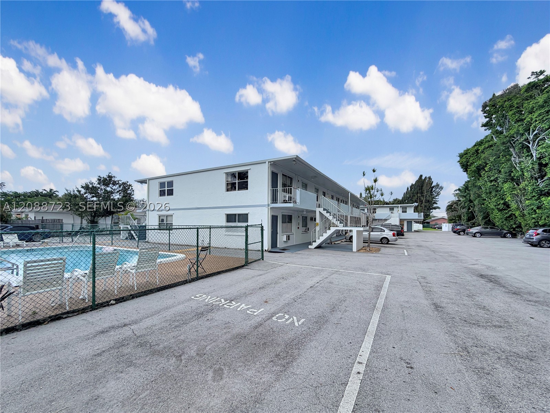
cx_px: 275
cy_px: 206
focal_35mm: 14
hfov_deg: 102.1
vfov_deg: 85.7
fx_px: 222
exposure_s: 1/651
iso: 40
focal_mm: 2.22
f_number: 2.2
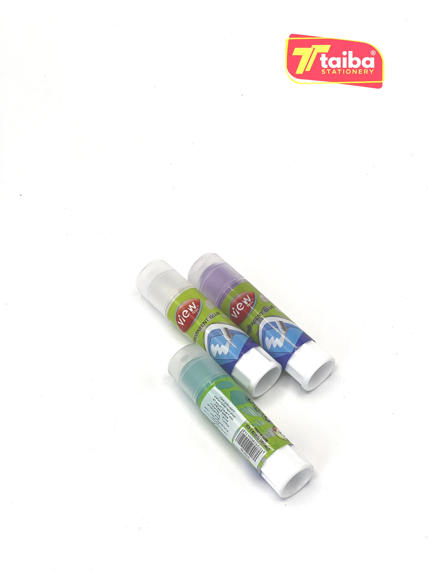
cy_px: 286
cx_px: 214
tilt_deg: -58.7
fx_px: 1269
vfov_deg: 25.3
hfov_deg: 19.1
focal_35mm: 77
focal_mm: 9
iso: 32
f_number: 2.8
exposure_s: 1/267
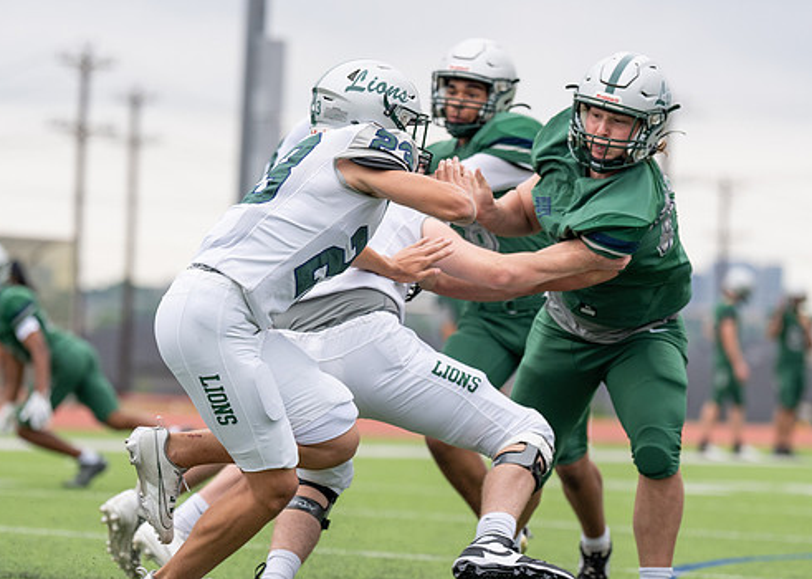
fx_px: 5047
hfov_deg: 9.2
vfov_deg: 6.6
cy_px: 340
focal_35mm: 219
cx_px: 339
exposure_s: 1/1250
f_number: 2.8
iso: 250
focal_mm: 136
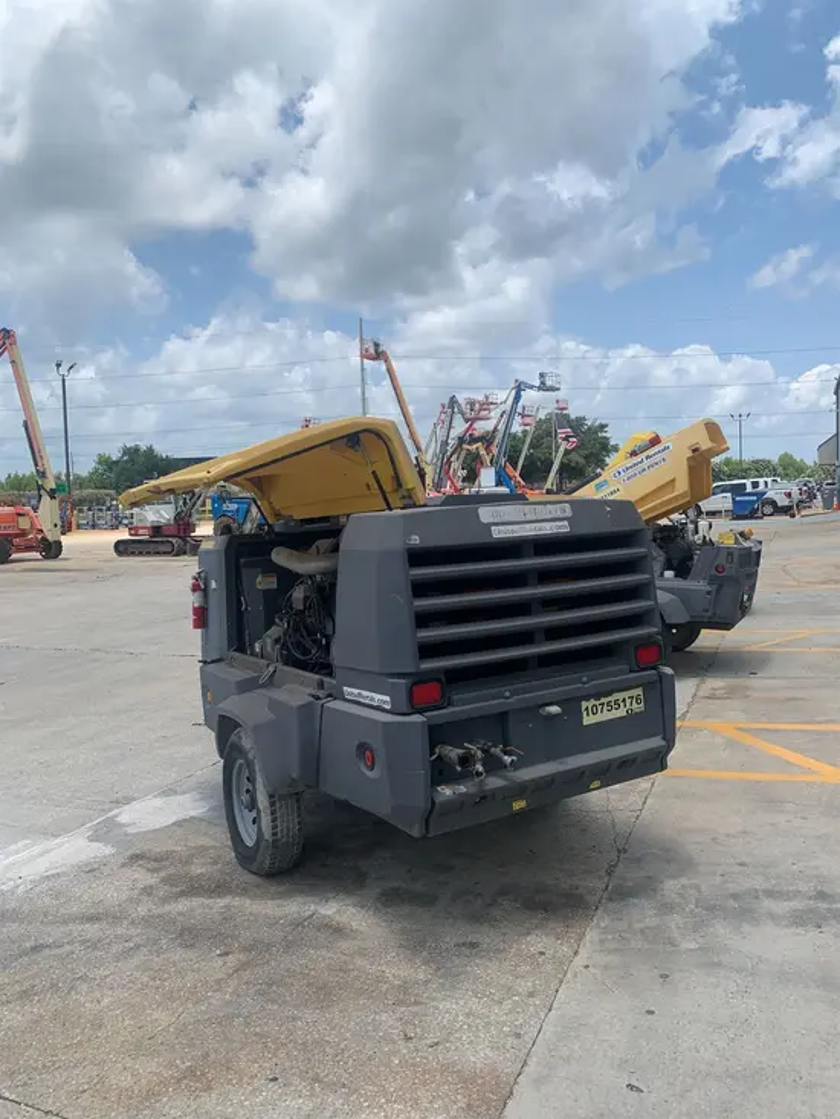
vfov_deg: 67.3
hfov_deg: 53.1
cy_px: 560
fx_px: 841
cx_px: 420
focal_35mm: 26
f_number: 1.8
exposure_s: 1/2915
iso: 25
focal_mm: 4.25
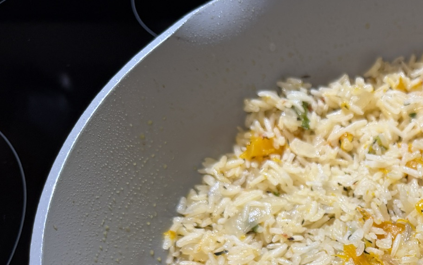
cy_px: 311
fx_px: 657
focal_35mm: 57
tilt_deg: -55.0
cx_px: 471
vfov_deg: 21.3
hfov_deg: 31.5
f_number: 1.78
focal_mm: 6.76
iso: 125
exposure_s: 1/60
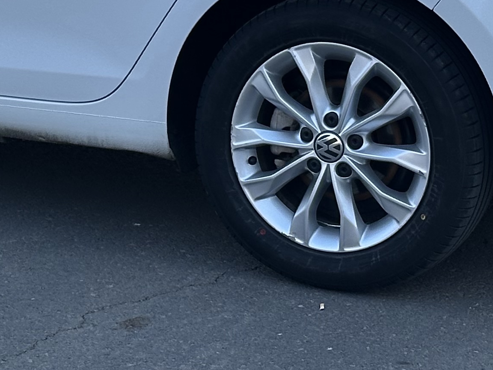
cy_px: -108
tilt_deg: -7.0
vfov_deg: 8.7
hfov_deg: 11.7
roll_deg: -1.6
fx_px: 2393
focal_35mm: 168
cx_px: 17
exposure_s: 1/1120
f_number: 1.78
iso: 64
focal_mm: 6.86
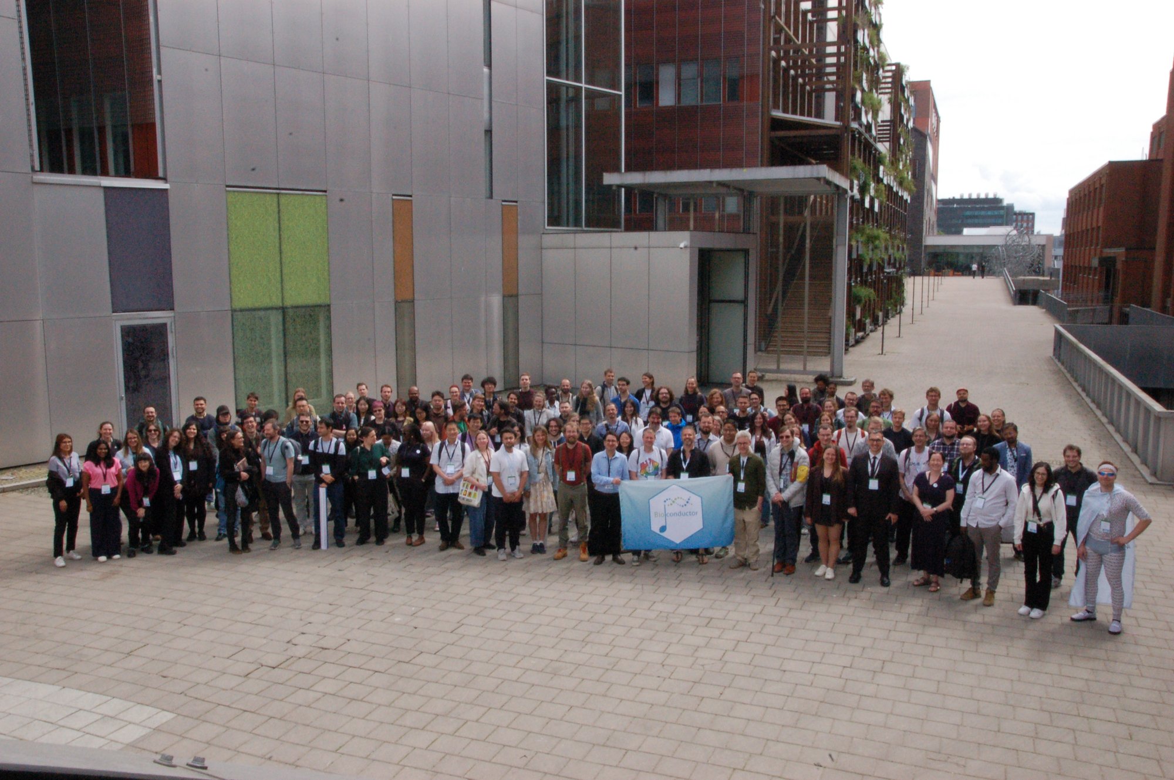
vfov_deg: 43.5
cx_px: 587
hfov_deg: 62.0
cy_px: 390
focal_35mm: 30
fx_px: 978
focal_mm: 20
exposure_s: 1/125
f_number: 32
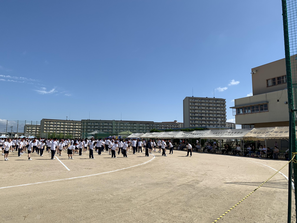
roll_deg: -3.1
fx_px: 223
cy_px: 112
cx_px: 148
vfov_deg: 53.1
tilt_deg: +8.3
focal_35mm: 26
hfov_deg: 67.3
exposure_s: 1/4098
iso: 25
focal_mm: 4.25
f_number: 1.8
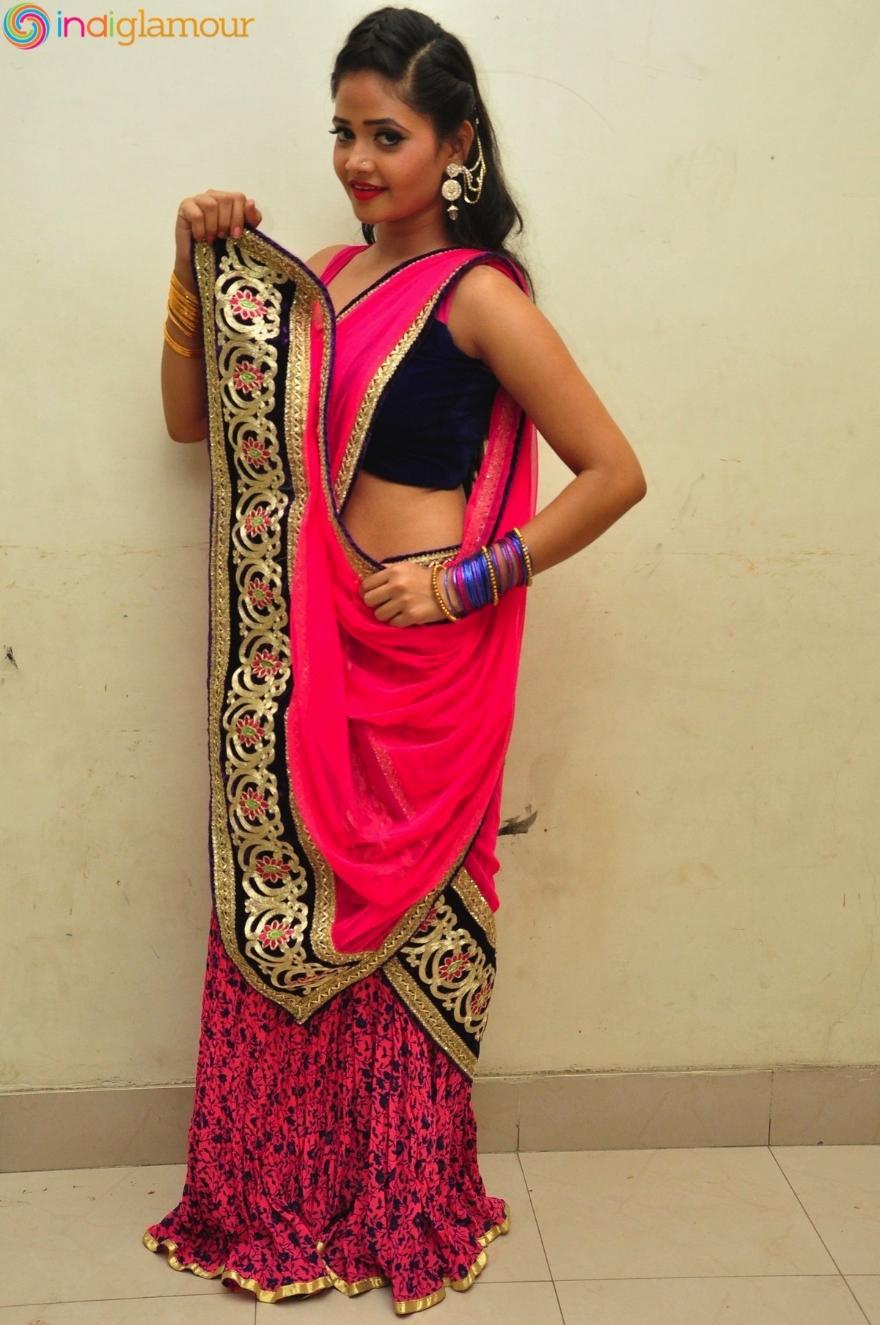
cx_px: 440
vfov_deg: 43.7
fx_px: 1654
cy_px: 662
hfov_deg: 29.8
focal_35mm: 45
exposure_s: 1/125
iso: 1600
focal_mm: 30
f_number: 7.1
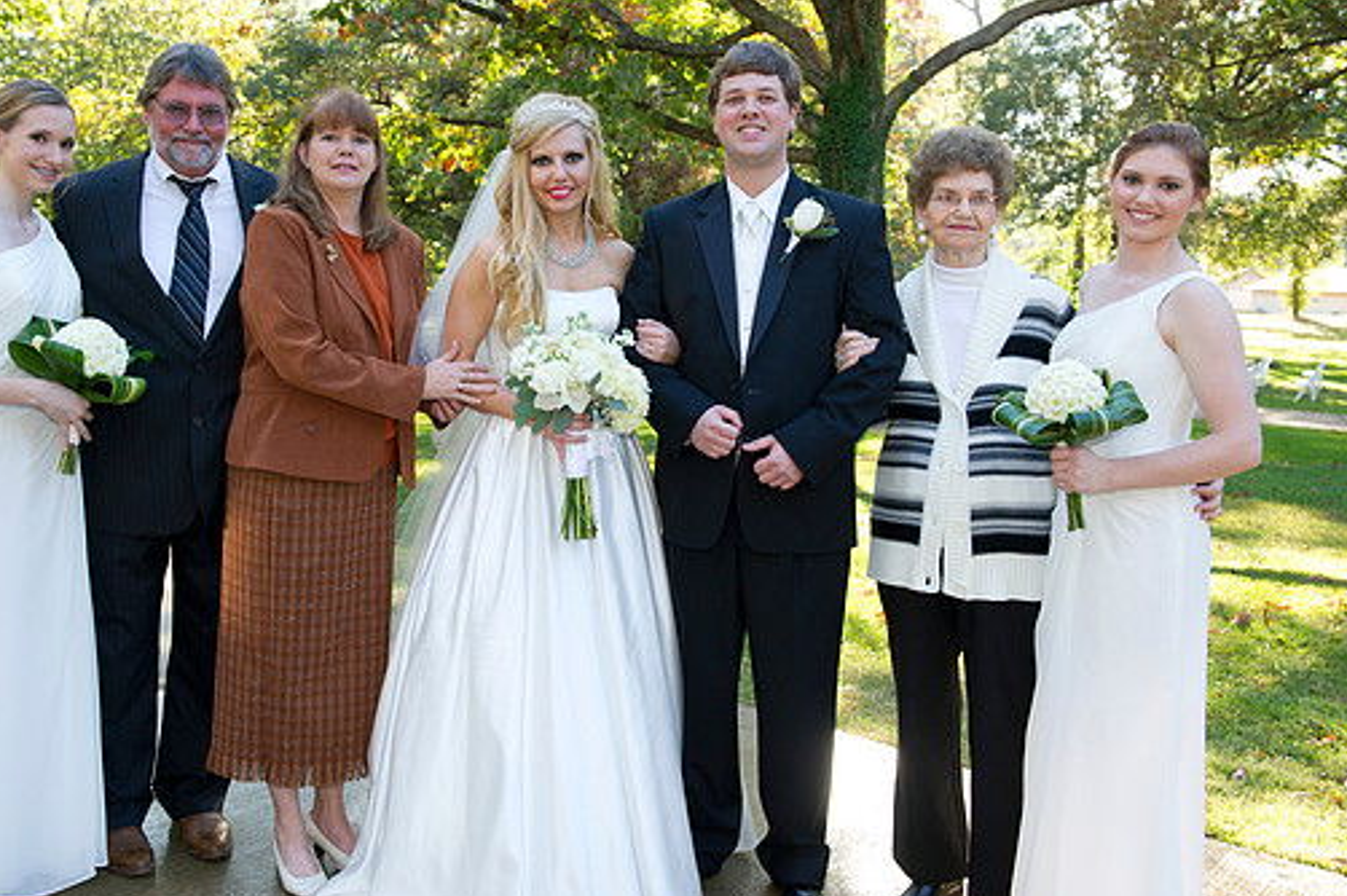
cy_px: 400
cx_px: 585
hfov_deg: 51.8
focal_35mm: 37
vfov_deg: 35.9
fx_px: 1383
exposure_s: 1/200
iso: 500
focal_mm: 32
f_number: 5.6
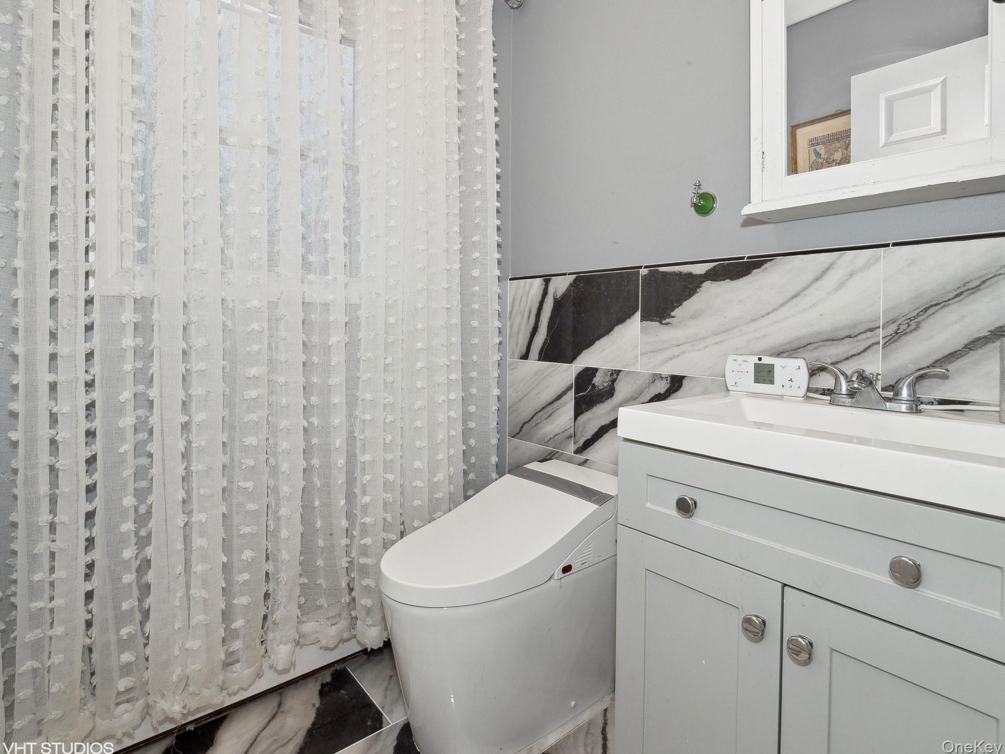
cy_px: 359
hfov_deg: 91.0
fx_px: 494
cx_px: 514
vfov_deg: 74.7
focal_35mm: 17
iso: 200
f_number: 8
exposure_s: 1/10
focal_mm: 8
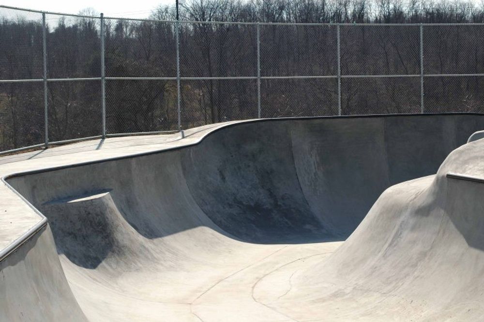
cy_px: 161
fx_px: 1007
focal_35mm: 75
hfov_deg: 27.0
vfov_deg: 18.2
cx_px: 242
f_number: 10
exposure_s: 1/320
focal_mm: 50
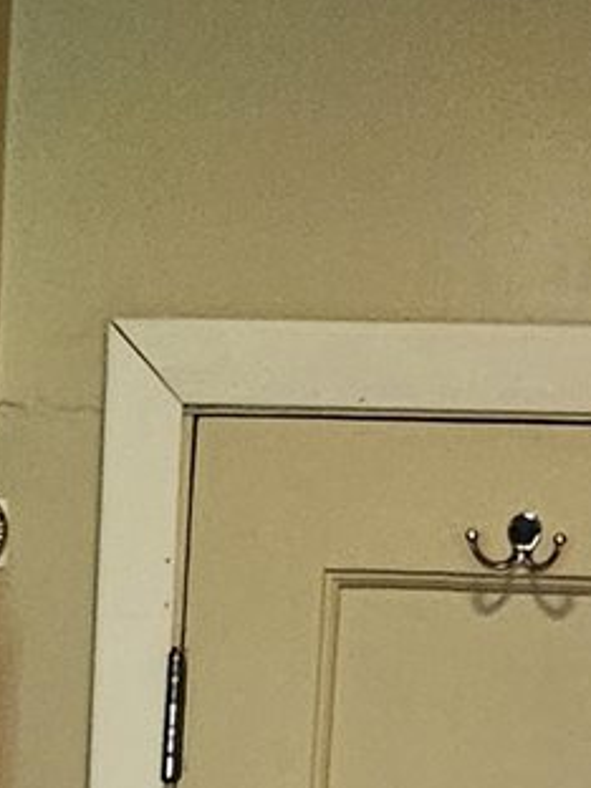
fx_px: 2185
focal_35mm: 96
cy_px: 1331
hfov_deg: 15.4
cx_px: 306
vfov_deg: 17.4
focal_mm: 2.2
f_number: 2.2
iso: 320
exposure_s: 1/30
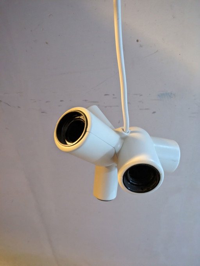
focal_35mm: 25
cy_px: 133
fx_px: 192
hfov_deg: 54.9
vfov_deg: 69.4
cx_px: 100
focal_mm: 5.43
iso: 1694
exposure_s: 1/20
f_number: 1.89
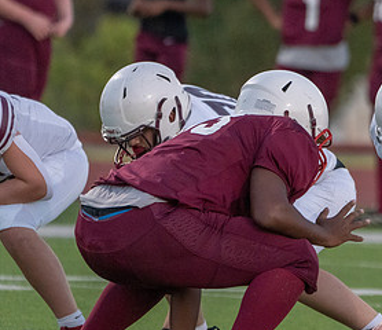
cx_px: 439
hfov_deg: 1.8
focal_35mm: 1032
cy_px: 154
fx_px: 12036
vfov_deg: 1.6
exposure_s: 1/1000
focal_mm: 400
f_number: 5.6
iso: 4000
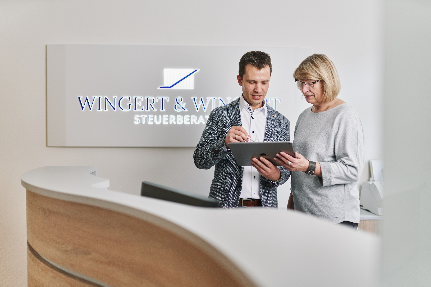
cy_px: 144
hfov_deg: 54.4
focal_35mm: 35
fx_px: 419
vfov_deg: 37.9
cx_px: 216
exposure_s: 1/60
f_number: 1.4
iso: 100
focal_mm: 35
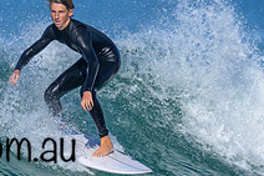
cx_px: -51
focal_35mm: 3015
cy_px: 122
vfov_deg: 0.5
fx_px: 22092
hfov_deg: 0.7
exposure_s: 1/2000
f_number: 6.3
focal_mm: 800
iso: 250
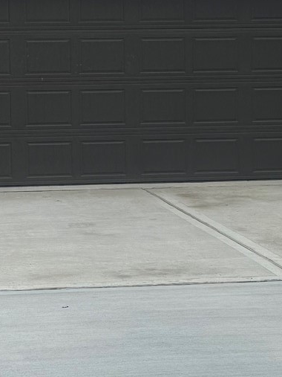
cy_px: 108
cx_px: 30
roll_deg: +0.8
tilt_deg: -1.8
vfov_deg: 20.1
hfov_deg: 15.1
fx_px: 1054
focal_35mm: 97
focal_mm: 6.76
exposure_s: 1/6410
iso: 80
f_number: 1.78
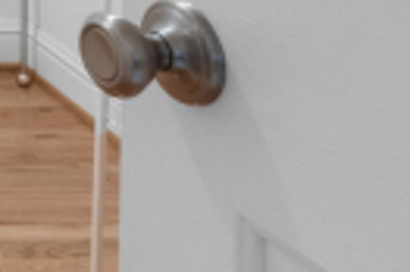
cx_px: -479
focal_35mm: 90
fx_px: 1027
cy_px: -360
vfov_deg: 12.3
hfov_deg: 15.9
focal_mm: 10.5
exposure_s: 1/1.25
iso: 400
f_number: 10
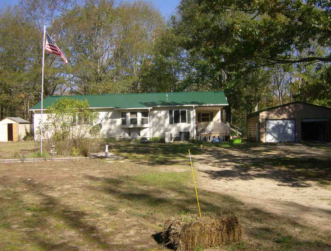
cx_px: 166
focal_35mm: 36
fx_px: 346
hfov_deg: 51.1
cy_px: 126
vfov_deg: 40.0
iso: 100
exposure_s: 1/541
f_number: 4.7
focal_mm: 6
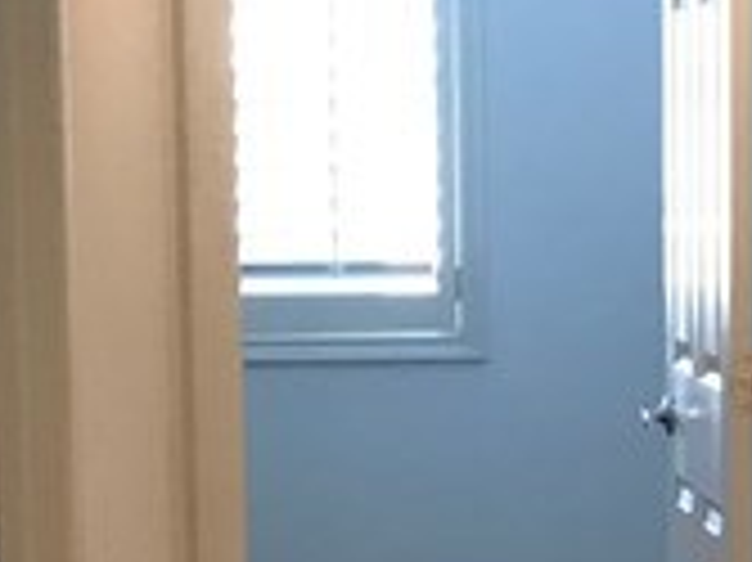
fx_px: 3734
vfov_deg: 8.5
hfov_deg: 11.5
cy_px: 638
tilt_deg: -9.7
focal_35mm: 172
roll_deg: +0.9
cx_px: 581
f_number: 1.8
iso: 40
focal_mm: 3.99
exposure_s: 1/17
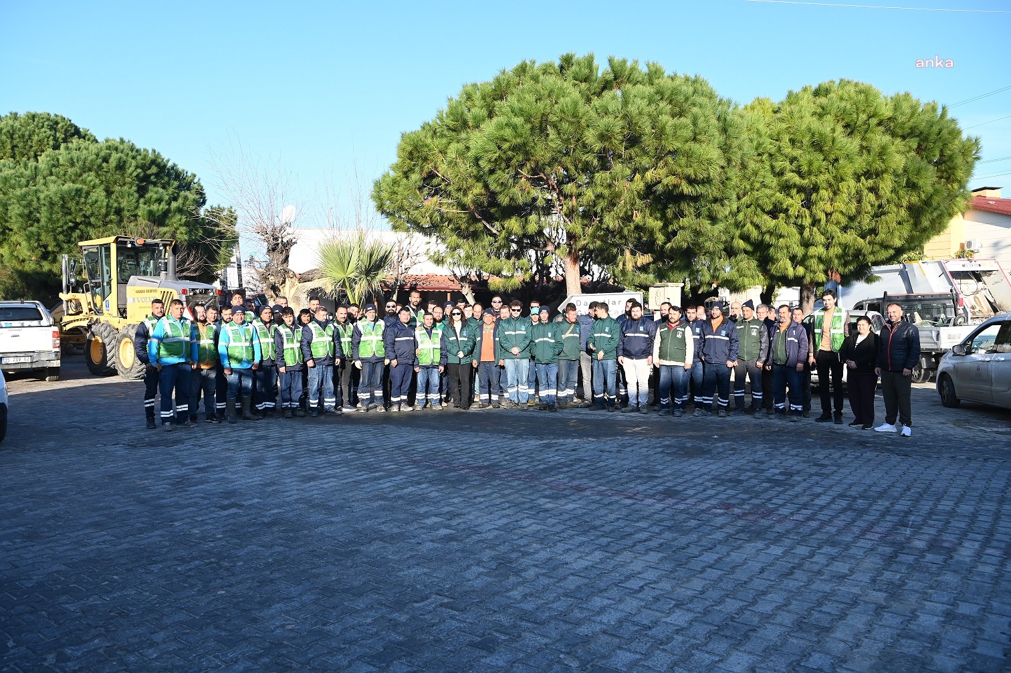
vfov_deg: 44.9
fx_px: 814
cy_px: 336
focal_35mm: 29
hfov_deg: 63.7
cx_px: 506
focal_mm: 29
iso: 1250
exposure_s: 1/2000
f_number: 6.3
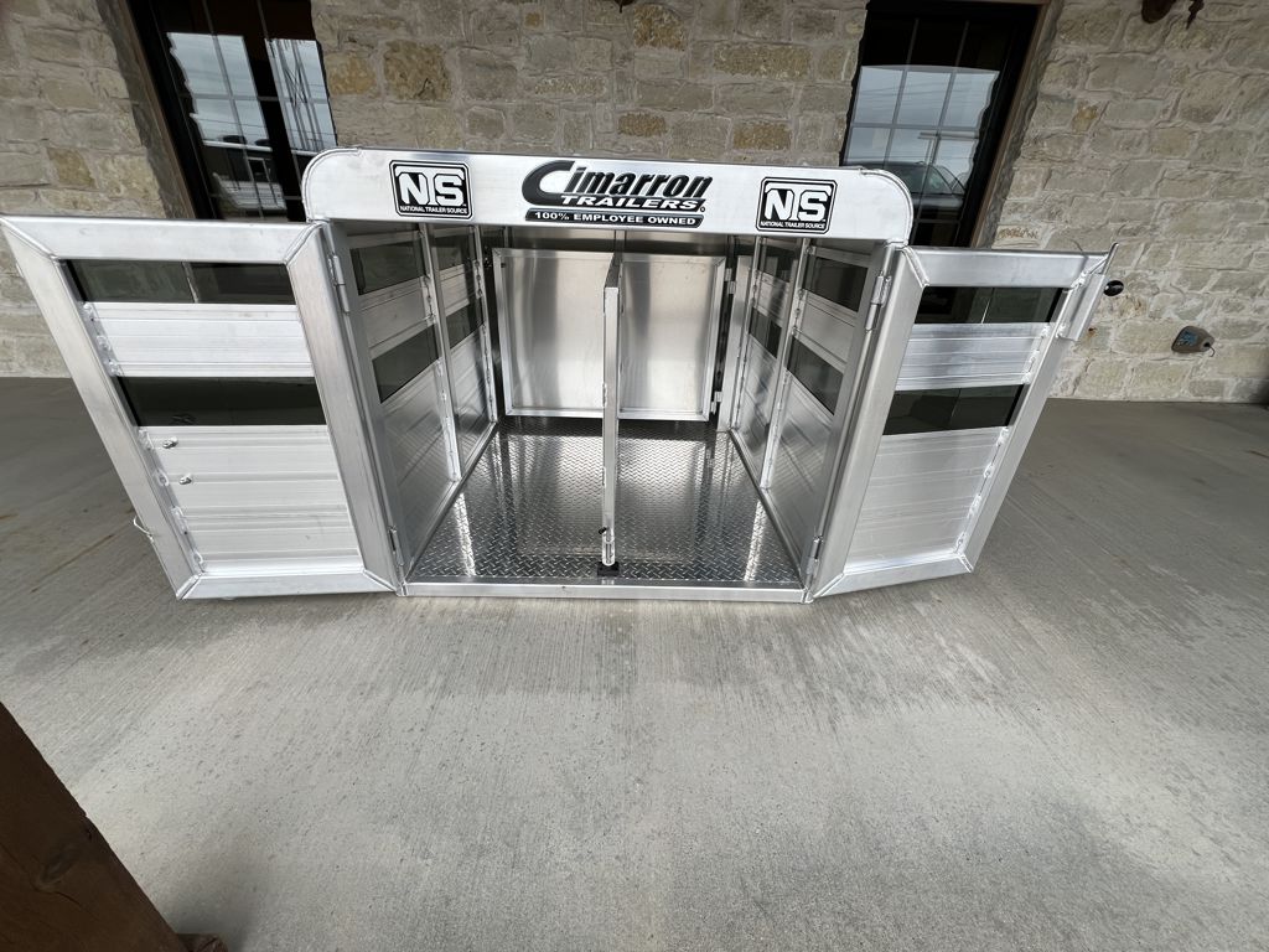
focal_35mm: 13
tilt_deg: -27.2
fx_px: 477
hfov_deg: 106.2
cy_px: 476
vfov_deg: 89.9
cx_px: 634
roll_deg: -2.7
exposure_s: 1/218
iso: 32
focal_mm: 1.57
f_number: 1.8
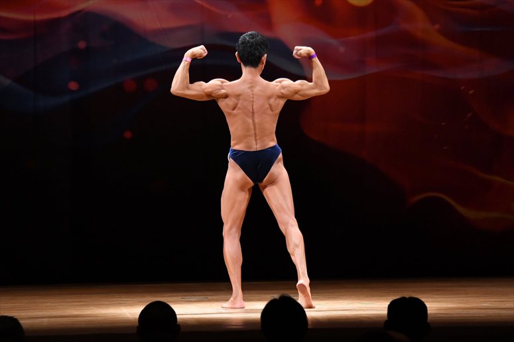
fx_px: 3211
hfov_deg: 9.2
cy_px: 171
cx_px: 257
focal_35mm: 225
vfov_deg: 6.1
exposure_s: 1/400
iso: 4000
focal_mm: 150
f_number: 5.6
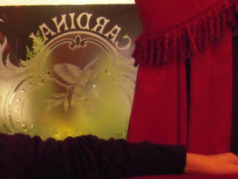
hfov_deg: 21.1
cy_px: 125
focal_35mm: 82
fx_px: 564
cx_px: -92
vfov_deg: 17.9
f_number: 2.7
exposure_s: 1/8
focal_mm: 5
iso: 800
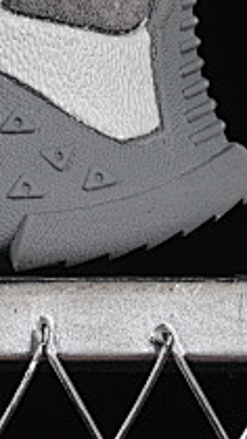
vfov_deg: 5.3
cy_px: -194
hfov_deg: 2.9
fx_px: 4719
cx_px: -578
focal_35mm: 405
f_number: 7.1
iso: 160
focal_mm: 50
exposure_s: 1/80
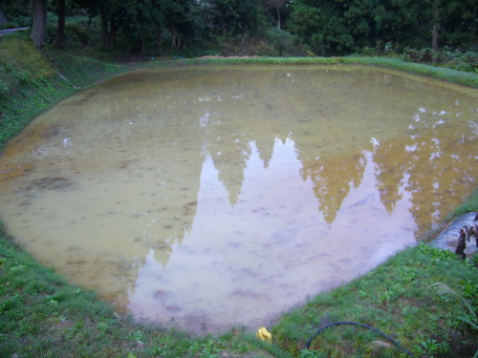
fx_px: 483
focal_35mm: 35
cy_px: 179
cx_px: 239
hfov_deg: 52.6
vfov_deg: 40.7
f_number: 2.8
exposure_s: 1/25
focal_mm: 5.8
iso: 100
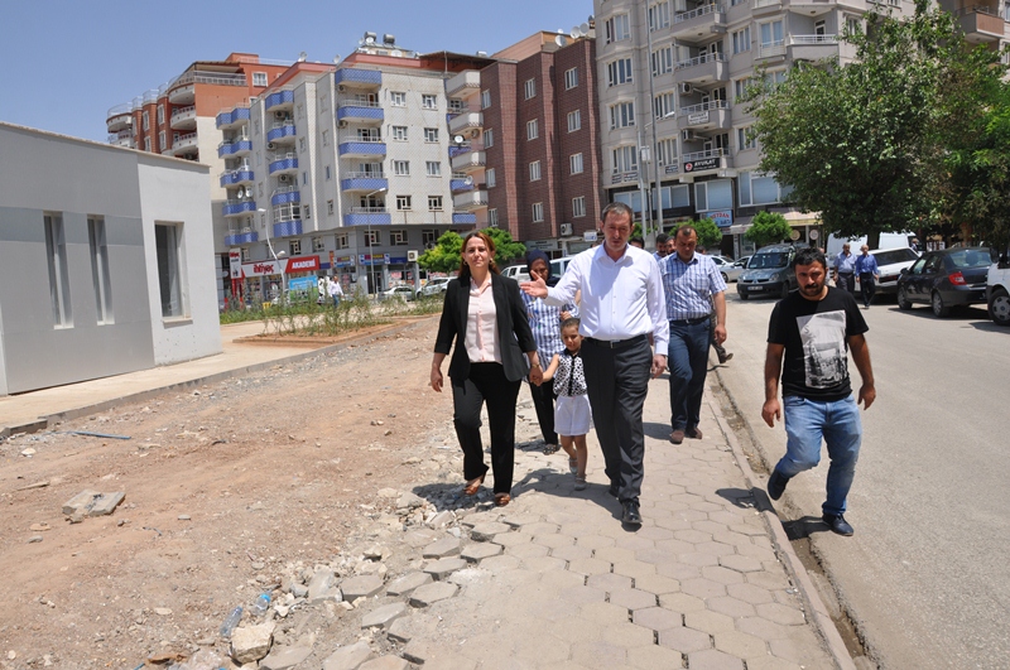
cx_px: 505
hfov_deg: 67.5
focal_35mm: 27
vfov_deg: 47.8
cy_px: 335
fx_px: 756
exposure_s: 1/400
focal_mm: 18
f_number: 10
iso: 200
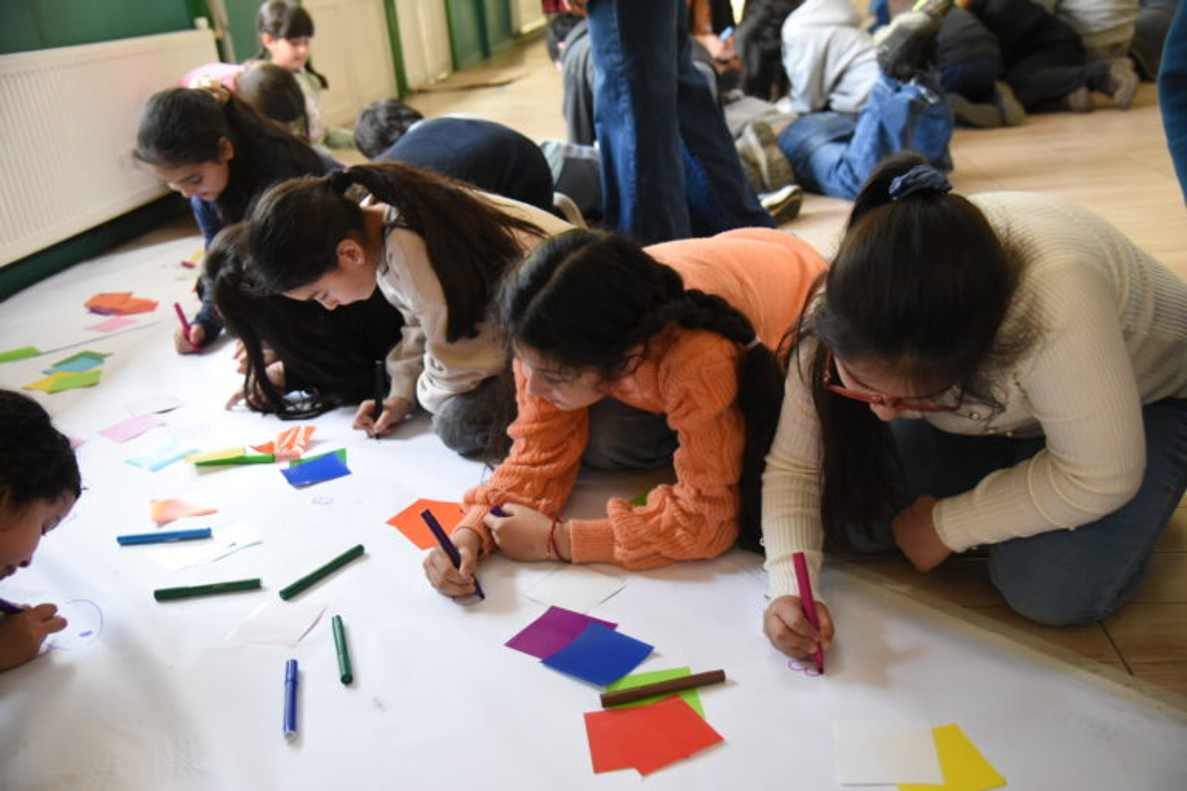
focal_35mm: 35
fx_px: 1154
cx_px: 594
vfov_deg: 37.9
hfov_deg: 54.4
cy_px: 396
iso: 3200
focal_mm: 35
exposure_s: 1/160
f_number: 4
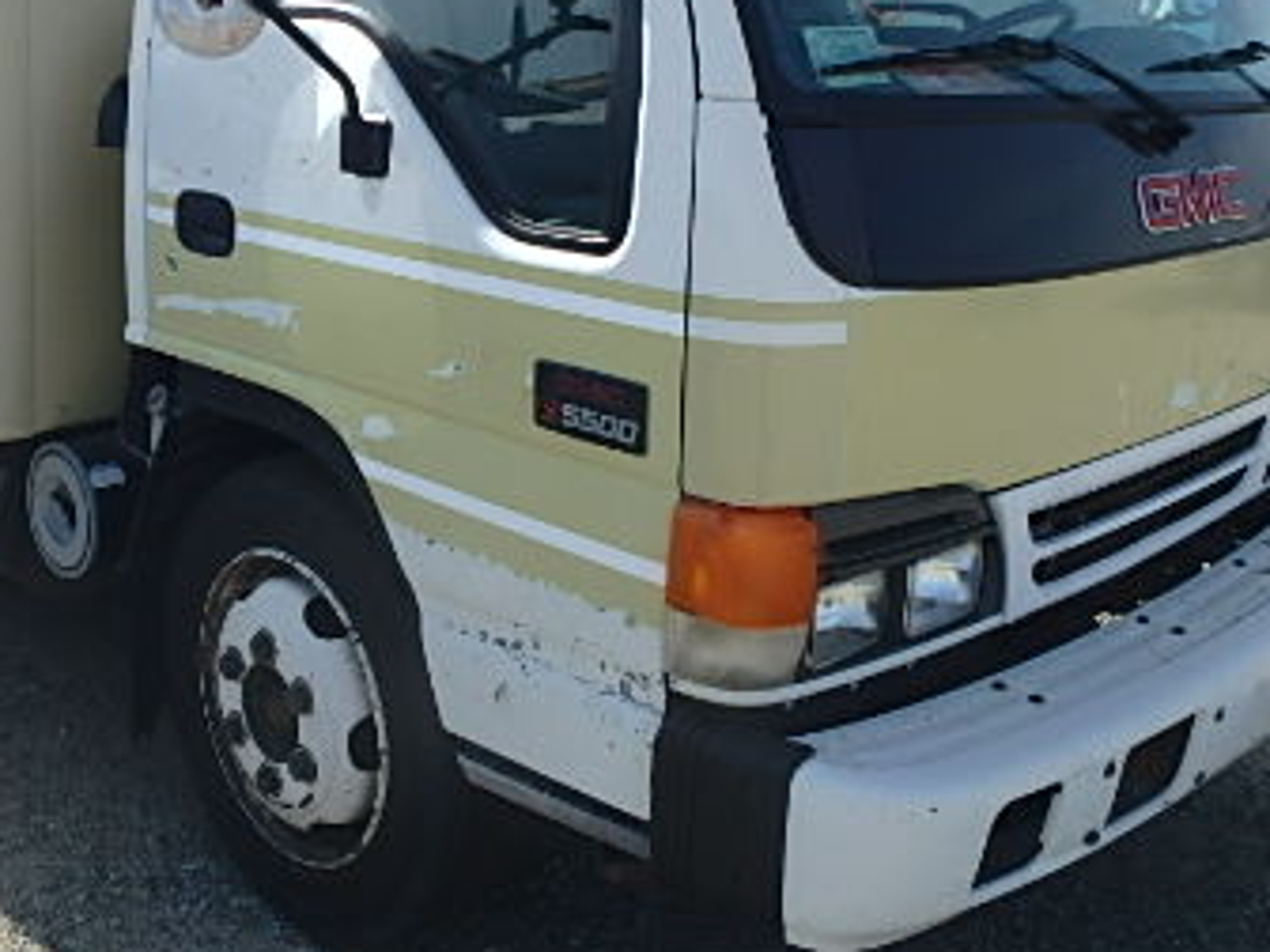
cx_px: 423
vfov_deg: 35.2
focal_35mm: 40
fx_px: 1468
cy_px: 249
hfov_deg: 46.1
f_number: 3.5
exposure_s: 1/1000
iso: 125
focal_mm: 3.7
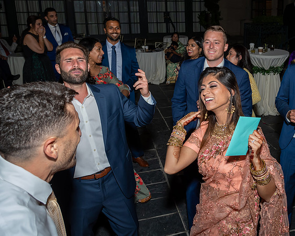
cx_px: 236
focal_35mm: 38
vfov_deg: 38.5
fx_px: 334
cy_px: 79
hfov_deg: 45.3
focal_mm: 17
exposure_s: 1/250
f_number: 5.6
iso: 500
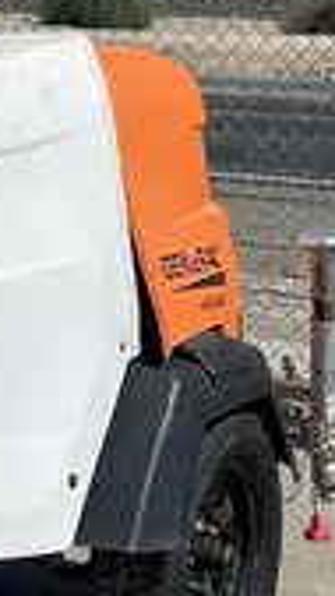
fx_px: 1943
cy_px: 139
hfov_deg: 9.3
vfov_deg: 17.3
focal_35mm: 123
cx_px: -324
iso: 32
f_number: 1.6
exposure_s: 1/4831
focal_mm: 4.2
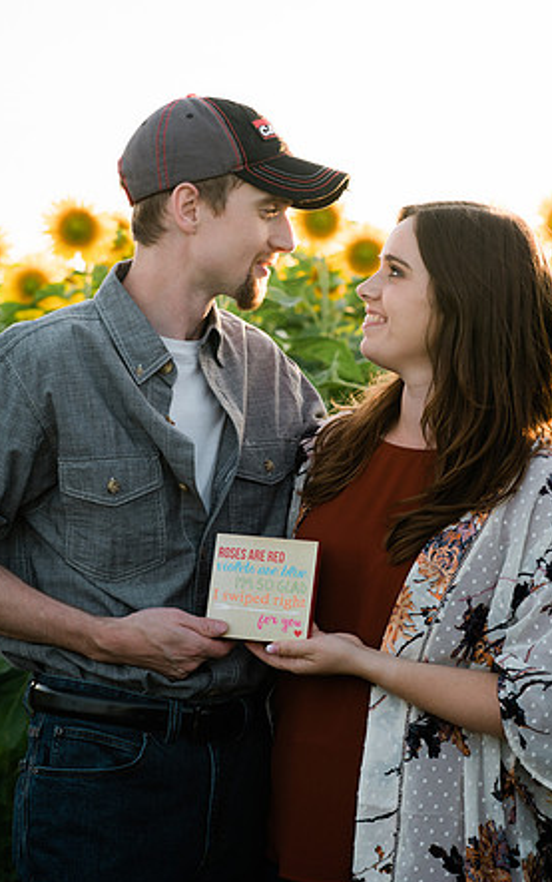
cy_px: 446
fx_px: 2117
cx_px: 287
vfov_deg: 23.5
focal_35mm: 88
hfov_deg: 14.9
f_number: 5.6
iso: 320
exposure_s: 1/320
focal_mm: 85
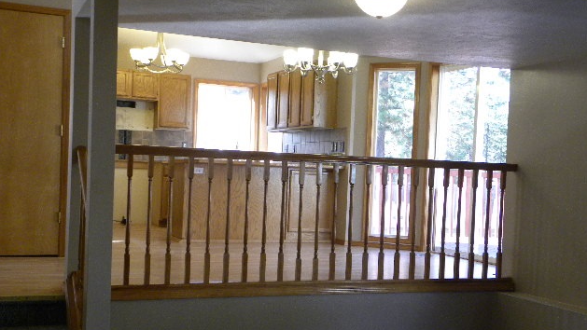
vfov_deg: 23.5
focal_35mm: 51
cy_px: 199
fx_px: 794
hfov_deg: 40.6
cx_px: 298
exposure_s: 1/60.8
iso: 232
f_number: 3.2
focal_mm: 8.2
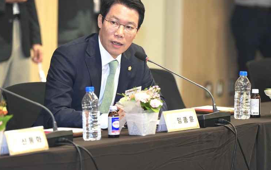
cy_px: 68
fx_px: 1507
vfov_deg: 6.4
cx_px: 120
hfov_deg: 10.3
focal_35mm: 204
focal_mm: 154
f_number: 2.8
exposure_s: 1/160
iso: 1600
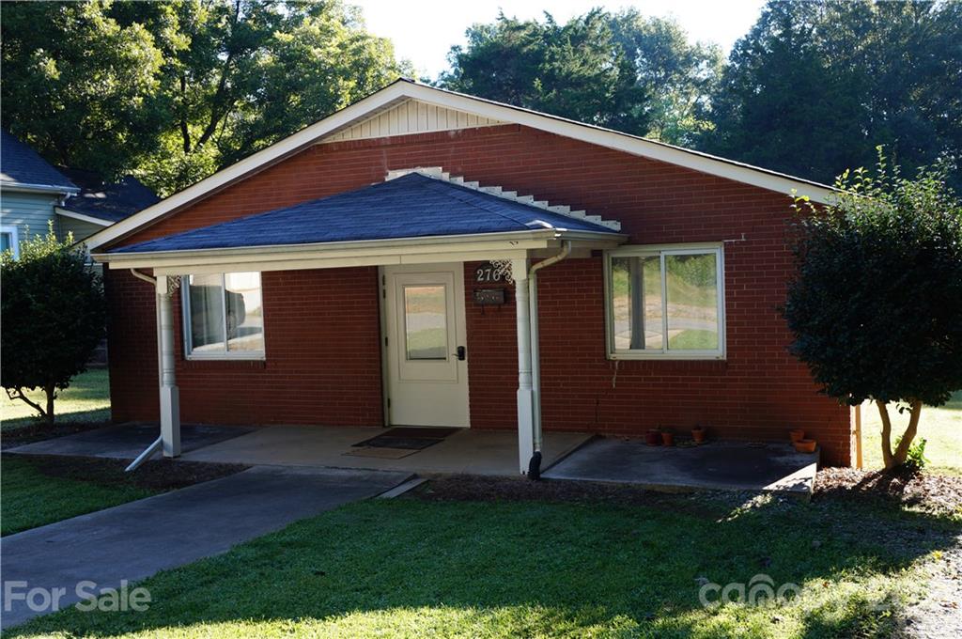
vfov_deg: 36.8
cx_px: 481
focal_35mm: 36
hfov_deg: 53.2
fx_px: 961
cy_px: 320
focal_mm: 24
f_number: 5.6
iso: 100
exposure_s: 1/80
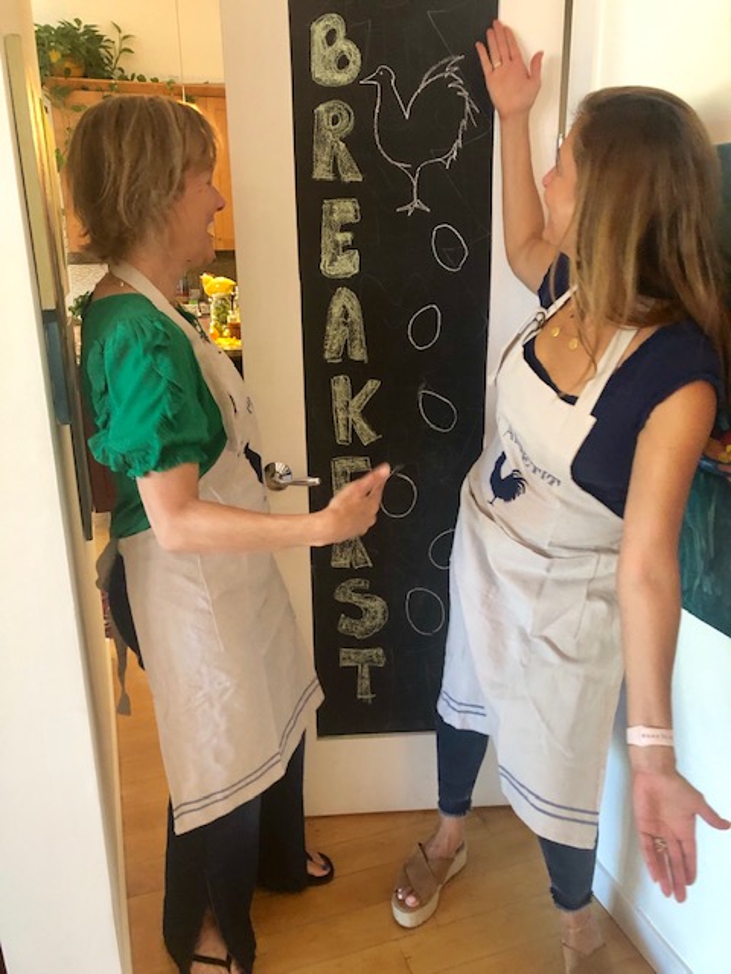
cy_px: 487
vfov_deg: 63.4
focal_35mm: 28
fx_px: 788
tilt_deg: -14.6
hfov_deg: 49.7
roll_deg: +0.7
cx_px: 366
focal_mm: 3.99
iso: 400
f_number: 1.8
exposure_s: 1/60
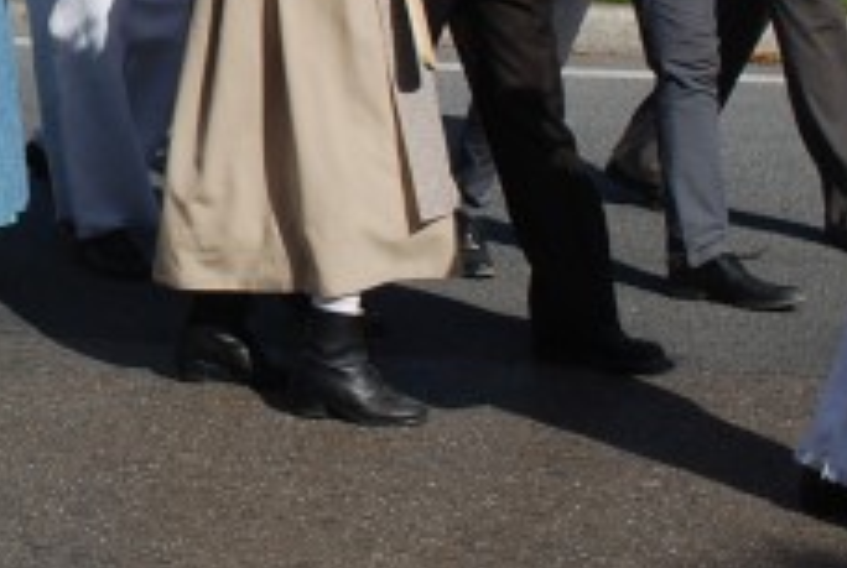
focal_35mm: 137
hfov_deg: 14.4
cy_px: -128
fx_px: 3230
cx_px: -212
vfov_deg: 9.9
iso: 100
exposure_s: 1/250
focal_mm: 26
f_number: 8
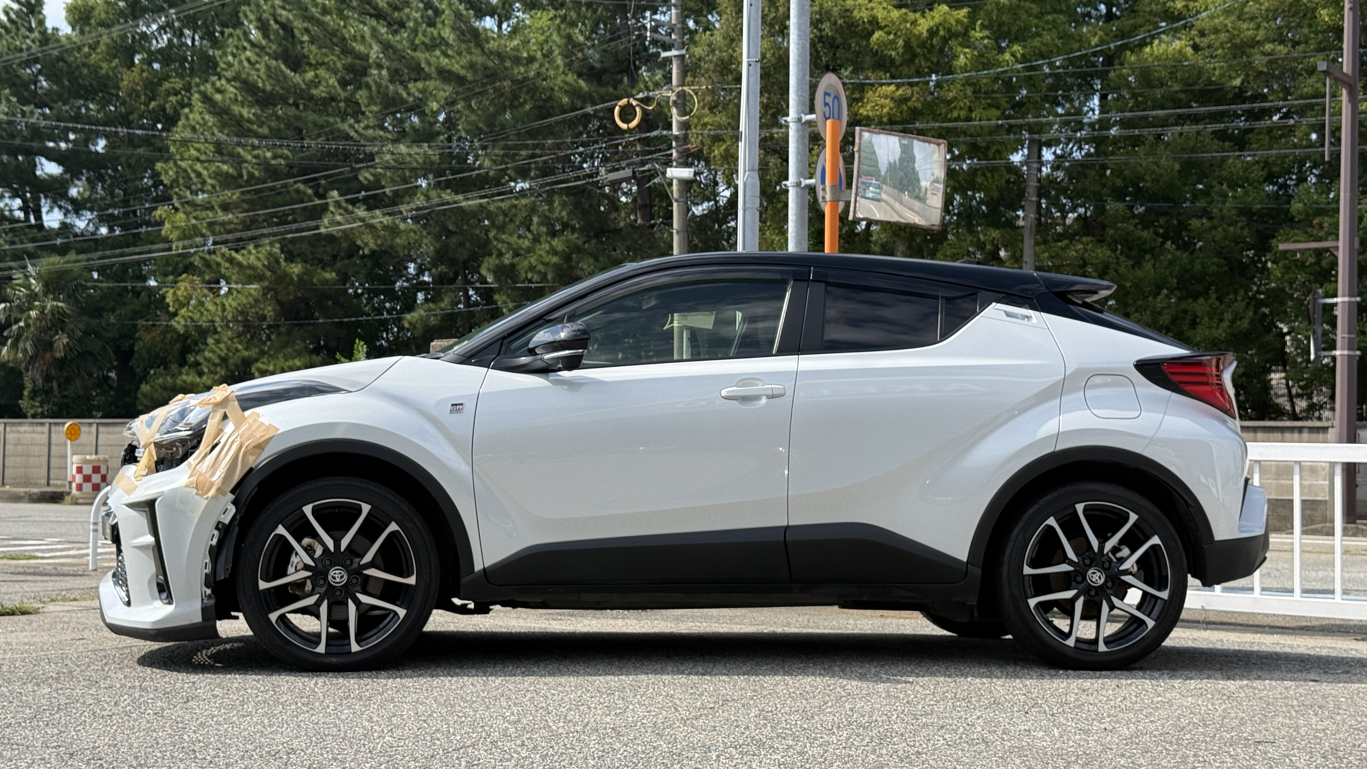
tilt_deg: +2.3
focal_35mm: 53
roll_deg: -1.0
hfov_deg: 39.2
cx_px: 675
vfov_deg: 22.6
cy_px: 397
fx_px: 1921
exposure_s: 1/4329
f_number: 1.78
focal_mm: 6.76
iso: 100
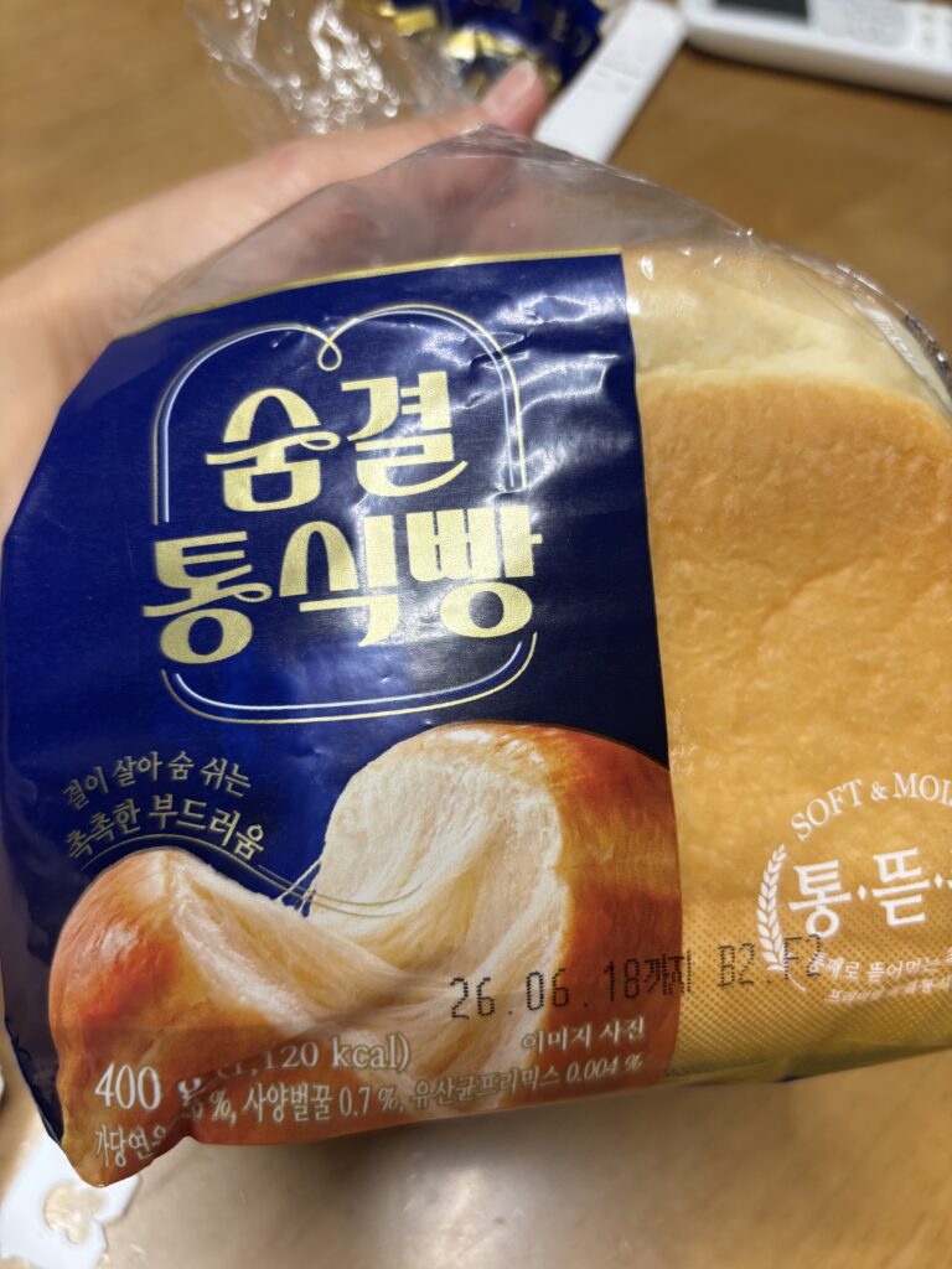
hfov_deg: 53.1
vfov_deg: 67.3
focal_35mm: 26
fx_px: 953
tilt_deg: -59.6
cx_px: 476
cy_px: 634
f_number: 1.6
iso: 100
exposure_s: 1/120
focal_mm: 5.96
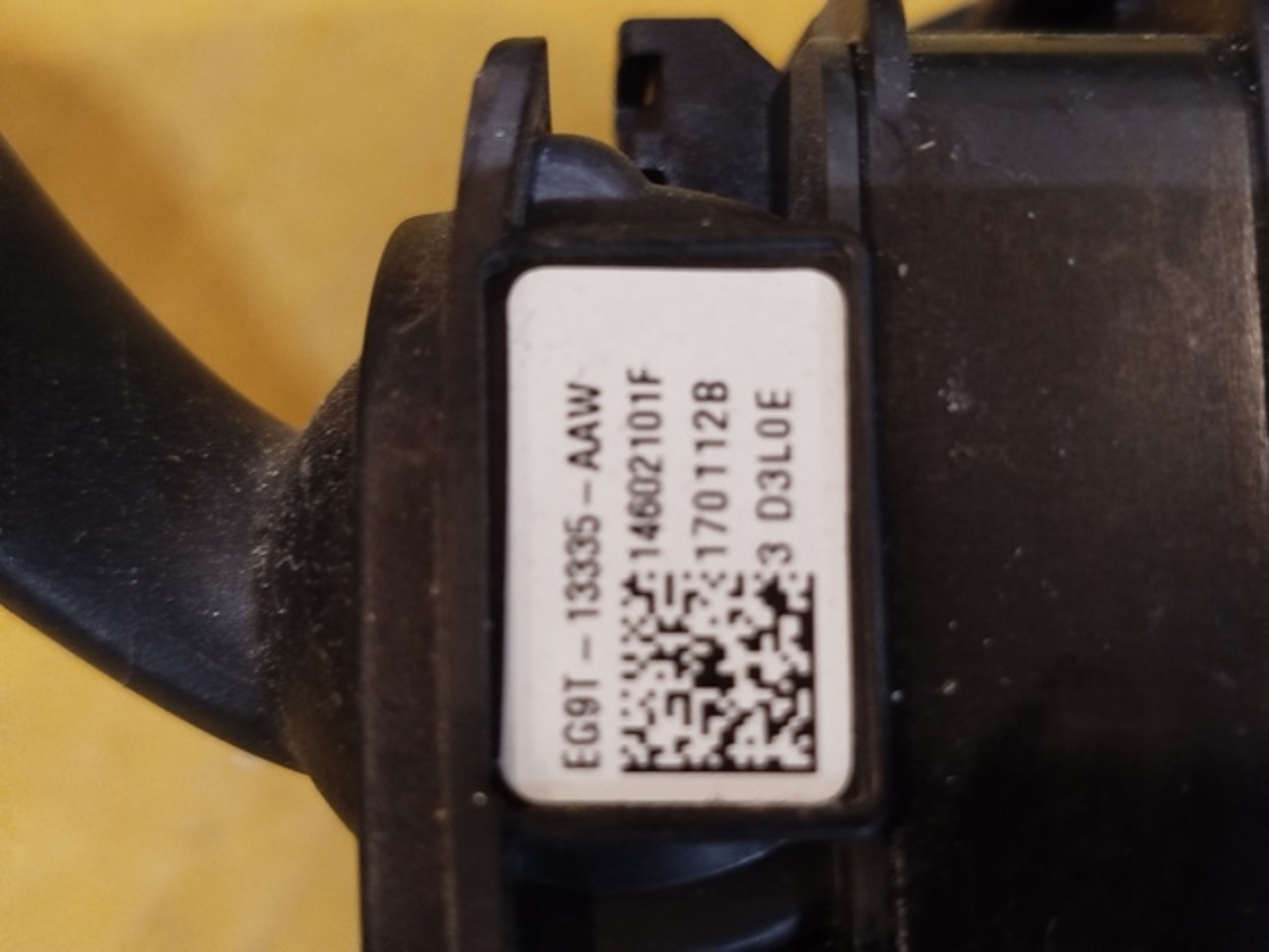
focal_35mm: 48
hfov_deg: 39.7
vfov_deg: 30.3
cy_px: 476
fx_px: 1760
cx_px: 634
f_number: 1.7
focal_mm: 5.31
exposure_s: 1/33
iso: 640
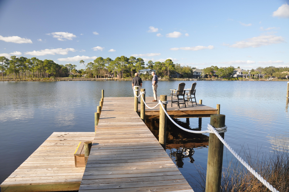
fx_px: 216
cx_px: 144
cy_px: 96
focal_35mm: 27
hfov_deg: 67.4
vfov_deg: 47.8
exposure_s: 1/125
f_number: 5.6
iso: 200
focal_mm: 18
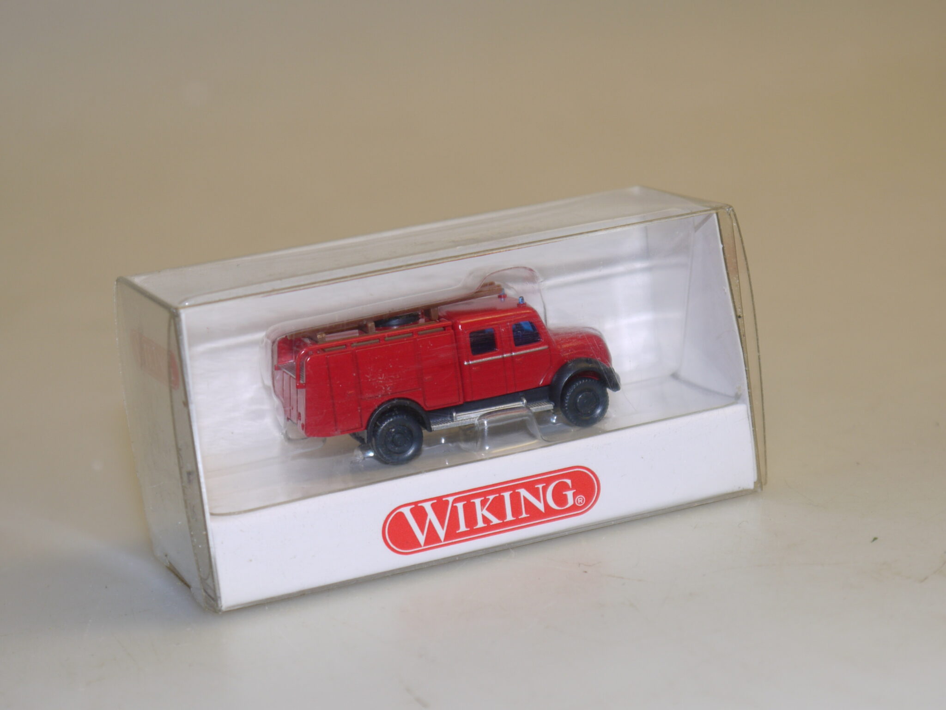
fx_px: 2542
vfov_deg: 15.9
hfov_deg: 21.1
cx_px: 473
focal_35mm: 93
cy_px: 355
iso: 100
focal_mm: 33
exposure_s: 1/40
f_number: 5.2
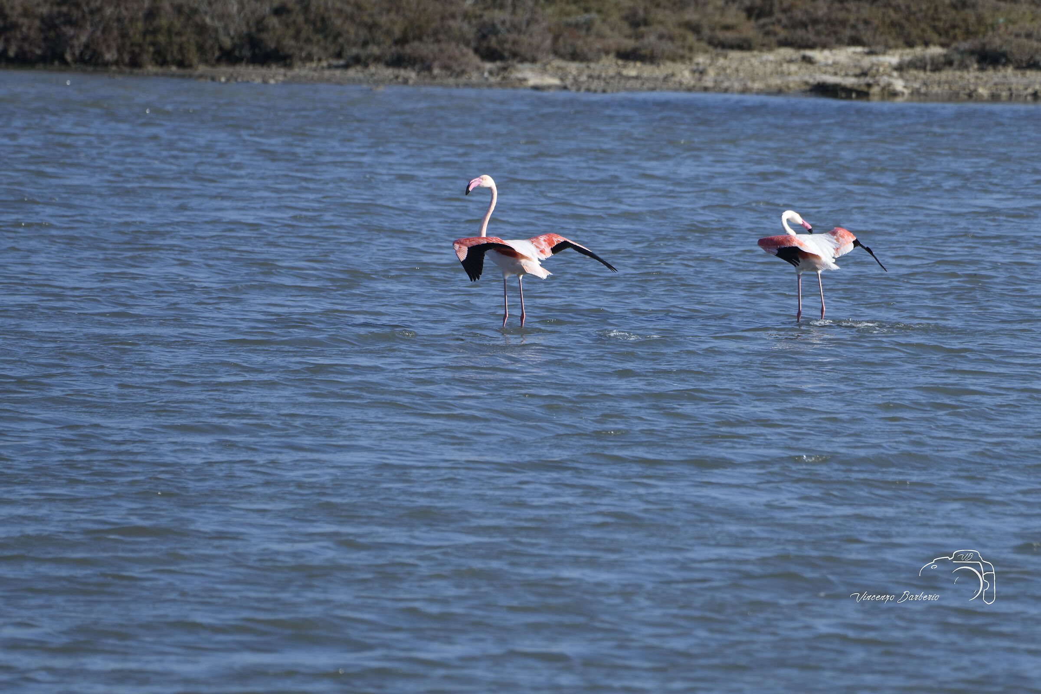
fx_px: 17349
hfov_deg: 3.4
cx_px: 520
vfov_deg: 2.3
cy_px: 347
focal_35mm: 600
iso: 400
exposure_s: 1/1250
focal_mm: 600
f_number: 8
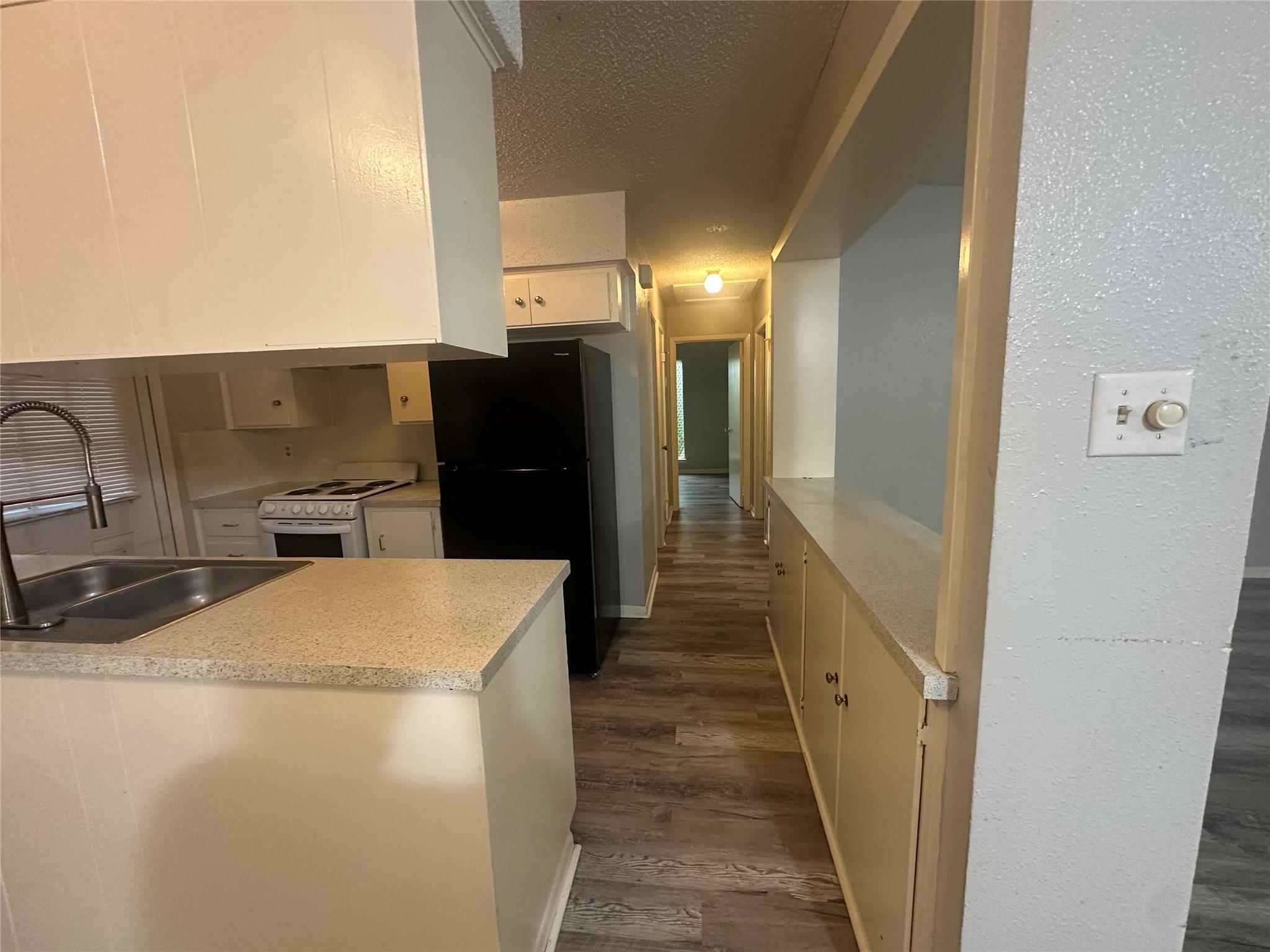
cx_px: 635
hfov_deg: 102.1
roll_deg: +2.7
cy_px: 476
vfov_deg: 85.7
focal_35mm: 14
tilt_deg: -9.4
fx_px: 514
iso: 400
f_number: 2.2
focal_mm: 2.22
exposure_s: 1/60
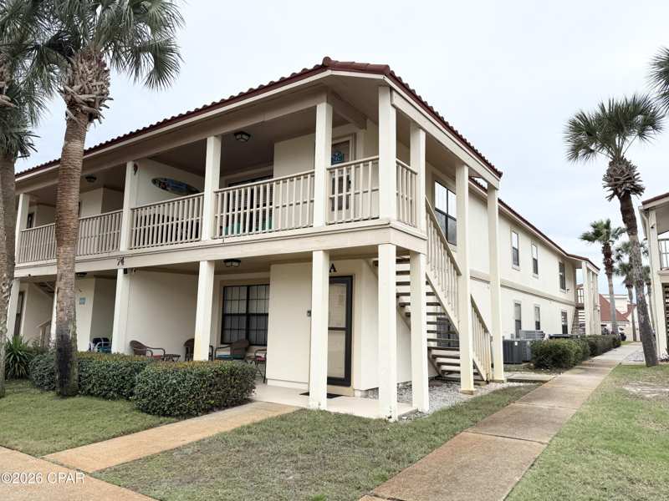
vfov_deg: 56.8
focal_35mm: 24
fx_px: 464
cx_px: 334
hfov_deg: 71.6
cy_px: 250
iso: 80
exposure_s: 1/2232
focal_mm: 6.76
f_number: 1.78
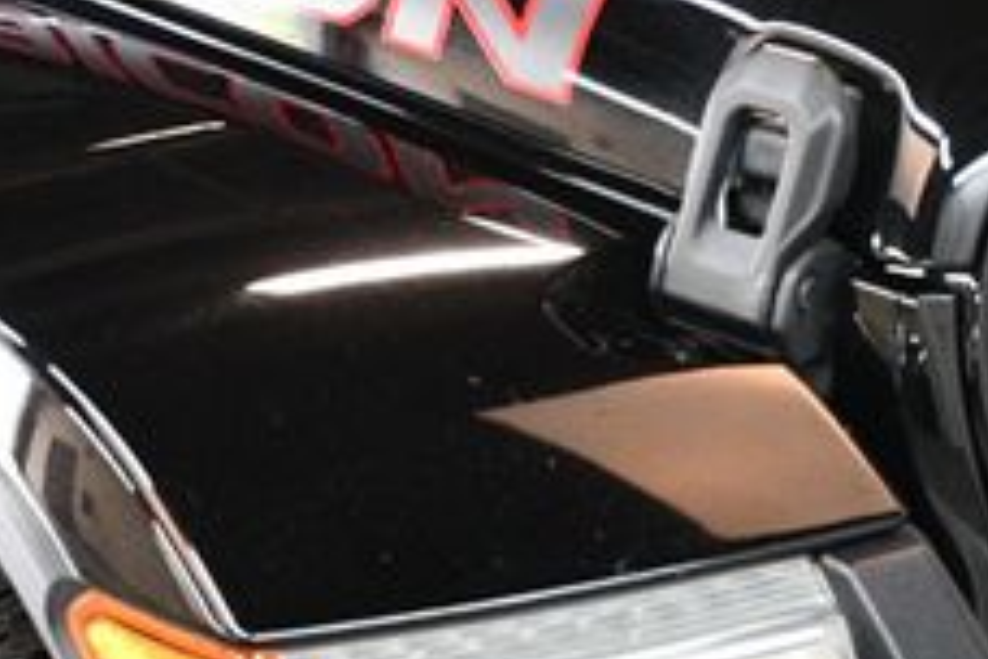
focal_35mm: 101
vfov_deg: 13.4
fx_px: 2772
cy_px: 607
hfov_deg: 20.1
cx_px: 745
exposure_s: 1/80
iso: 3200
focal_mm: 24
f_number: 3.8
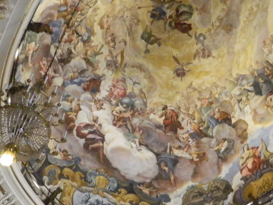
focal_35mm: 51
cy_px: 149
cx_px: 176
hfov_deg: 37.2
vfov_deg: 28.2
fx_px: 402
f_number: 3.1
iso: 800
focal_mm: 4.5
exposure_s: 1/13
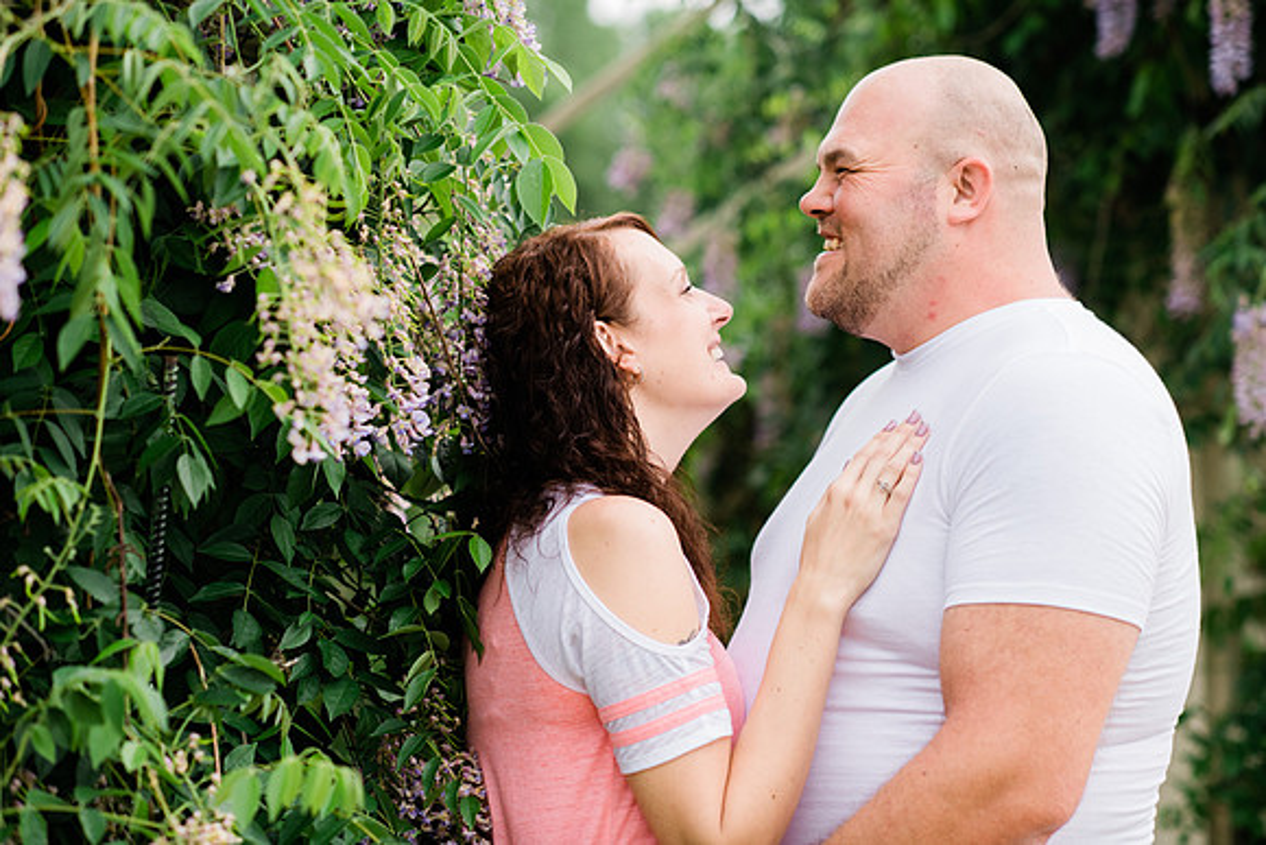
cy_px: 422
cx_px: 633
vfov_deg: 16.1
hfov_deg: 23.9
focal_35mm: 85
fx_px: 2990
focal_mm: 85
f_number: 2.8
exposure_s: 1/160
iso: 320
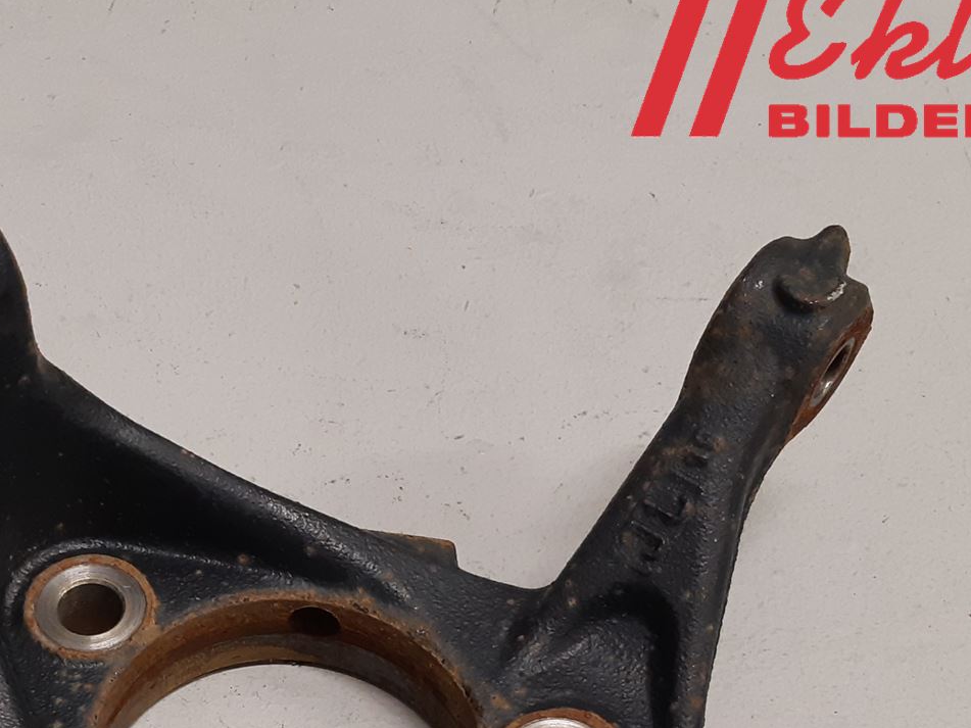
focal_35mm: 56
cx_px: 212
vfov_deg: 24.7
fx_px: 1571
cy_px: 748
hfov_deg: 33.5
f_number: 1.7
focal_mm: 3.93
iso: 160
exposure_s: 1/50
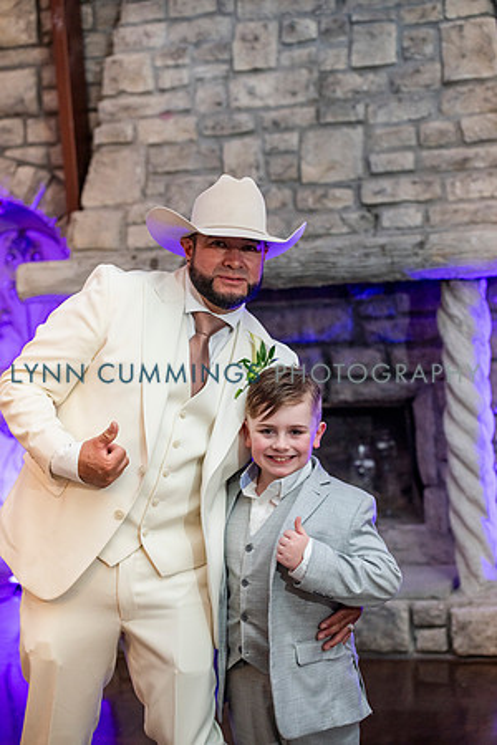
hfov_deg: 19.5
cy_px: 372
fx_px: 1449
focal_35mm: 70
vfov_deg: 28.8
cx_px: 248
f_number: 3.5
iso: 640
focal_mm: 70
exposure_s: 1/200
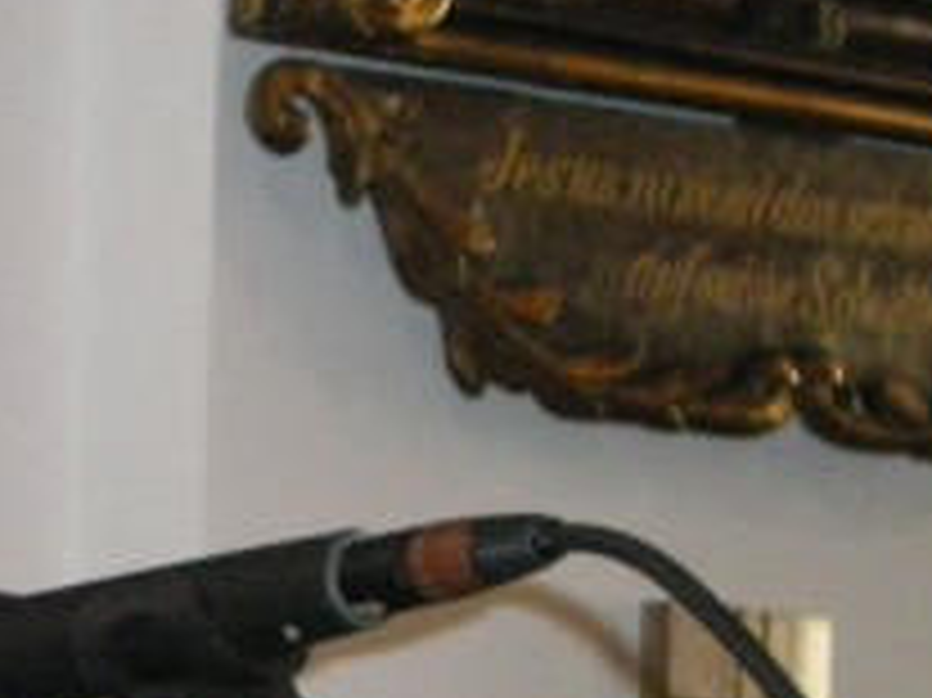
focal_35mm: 275
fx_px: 7400
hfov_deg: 7.1
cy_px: 590
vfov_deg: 5.4
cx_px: -410
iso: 800
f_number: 4.9
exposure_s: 1/80
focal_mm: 13.3
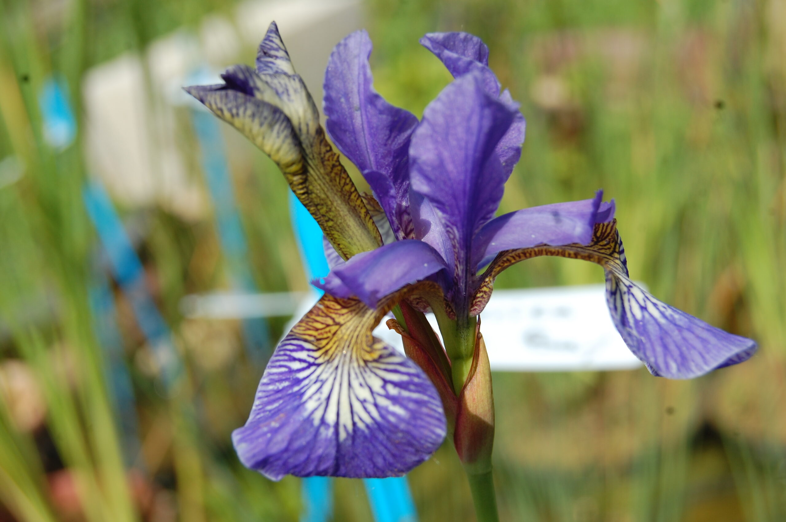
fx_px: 1374
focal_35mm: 63
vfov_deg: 21.5
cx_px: 393
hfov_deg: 31.9
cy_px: 261
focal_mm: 42
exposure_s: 1/320
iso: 200
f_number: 9
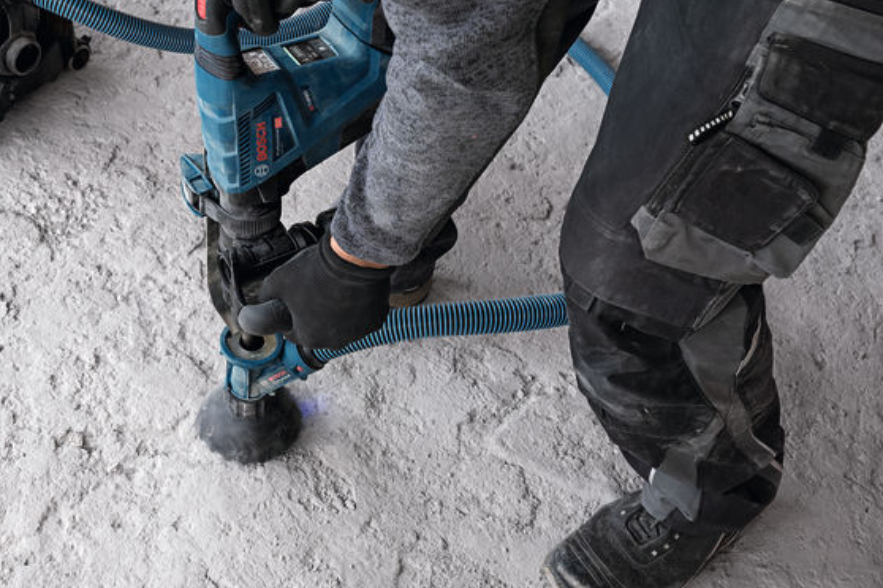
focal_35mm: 44
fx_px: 1072
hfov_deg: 44.1
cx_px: 288
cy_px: 200
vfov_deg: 30.5
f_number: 7.1
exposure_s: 1/200
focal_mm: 30.5
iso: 640
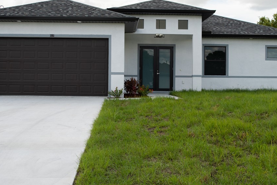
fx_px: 385
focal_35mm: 50
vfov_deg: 26.9
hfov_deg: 39.6
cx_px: 133
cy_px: 67
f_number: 5.6
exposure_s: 1/1250
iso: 200
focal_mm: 26
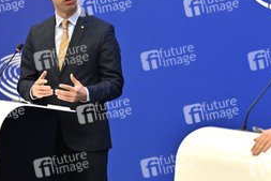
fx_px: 1943
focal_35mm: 258
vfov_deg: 5.3
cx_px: 183
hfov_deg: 8.0
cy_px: 85
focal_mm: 145
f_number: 2.8
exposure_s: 1/400
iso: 1600
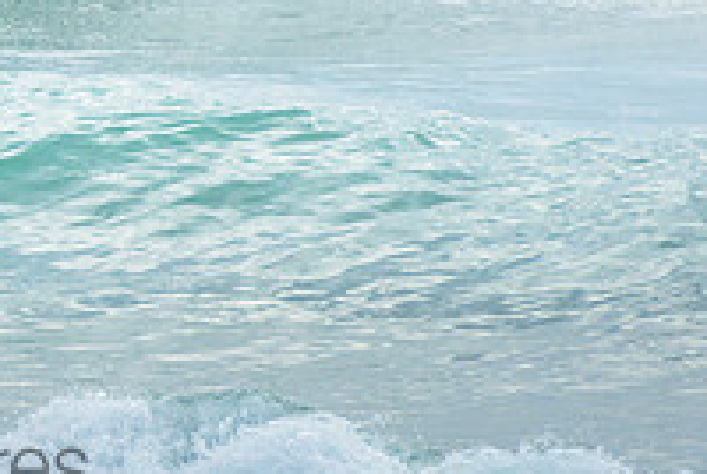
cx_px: -416
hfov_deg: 1.5
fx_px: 27908
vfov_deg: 1.0
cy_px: -180
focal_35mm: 1419
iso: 800
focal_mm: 400
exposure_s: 1/1600
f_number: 11
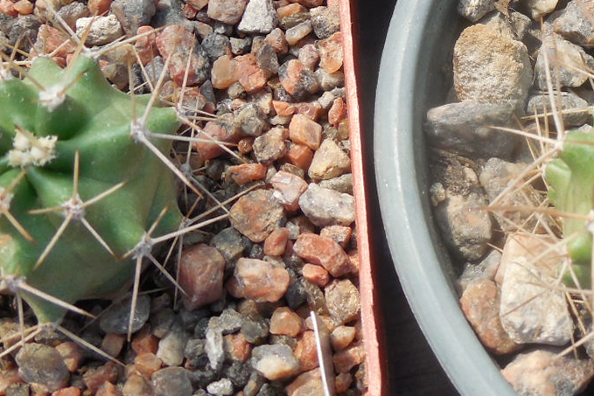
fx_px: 1254
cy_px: -39
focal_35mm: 76
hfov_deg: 25.7
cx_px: 549
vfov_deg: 17.4
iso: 125
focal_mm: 5.6
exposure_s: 1/500
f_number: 3.6
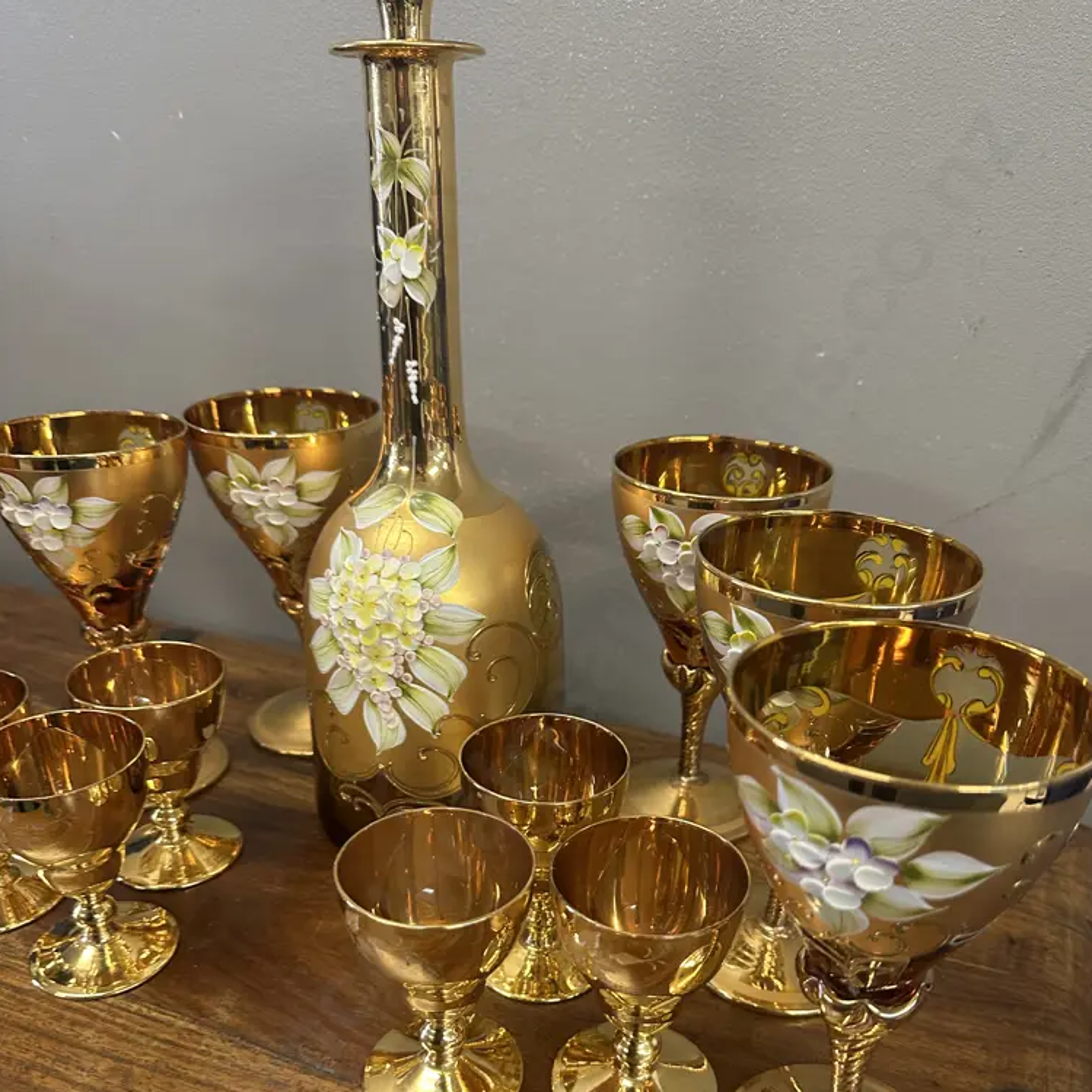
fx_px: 1035
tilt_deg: -29.3
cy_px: 719
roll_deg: +0.3
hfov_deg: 55.6
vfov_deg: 54.6
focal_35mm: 29
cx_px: 557
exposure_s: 1/50
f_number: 1.78
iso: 250
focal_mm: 6.86
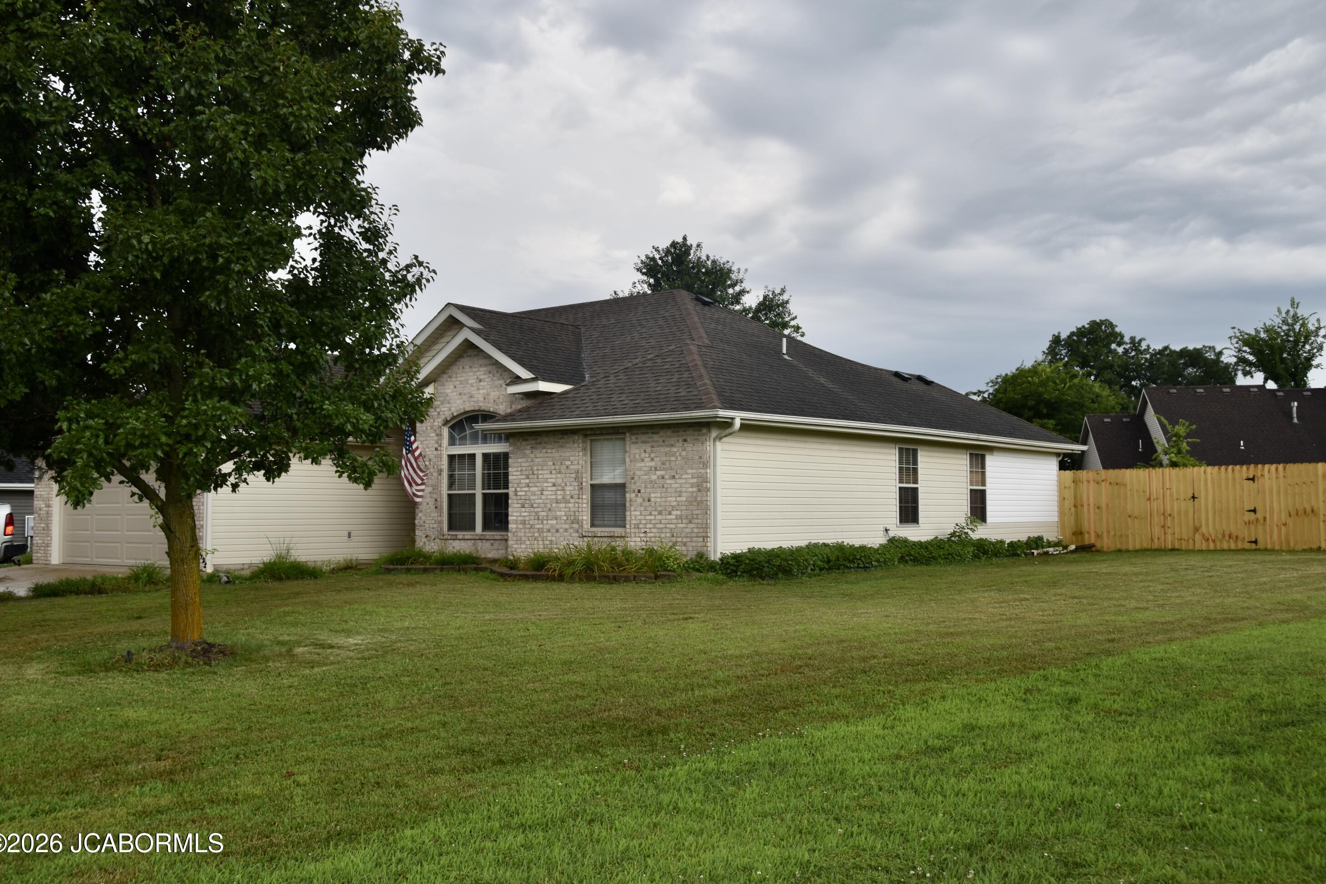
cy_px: 429
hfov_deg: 55.8
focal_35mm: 34
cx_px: 668
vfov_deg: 38.9
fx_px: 1252
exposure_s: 1/160
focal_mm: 22
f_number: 6.3
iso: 100
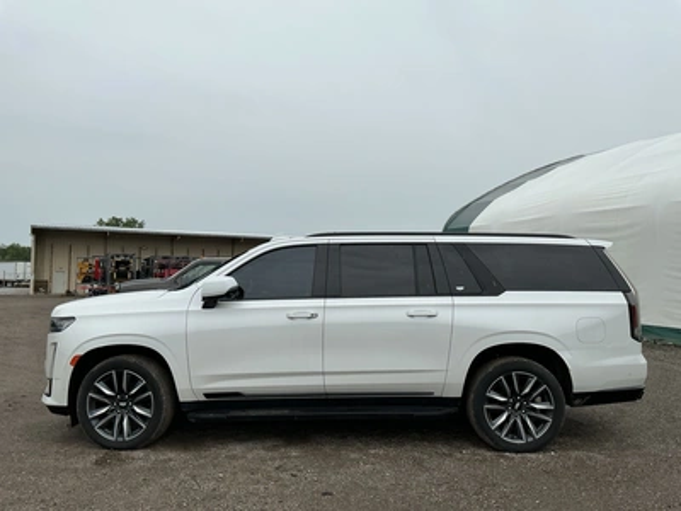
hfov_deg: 63.4
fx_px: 551
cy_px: 256
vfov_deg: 49.7
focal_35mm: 28
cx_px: 340
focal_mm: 3
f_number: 1.8
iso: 25
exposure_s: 1/829
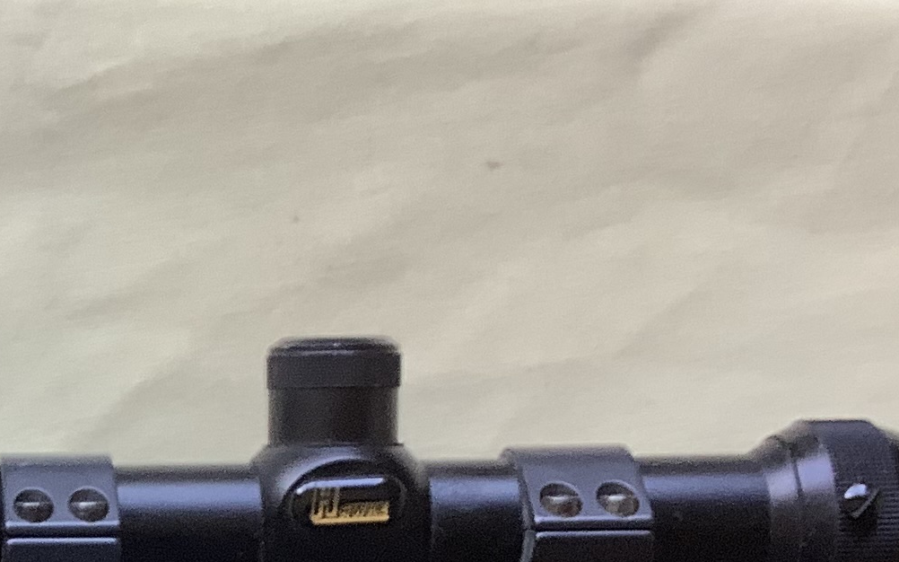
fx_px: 2621
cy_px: 667
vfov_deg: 12.0
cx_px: -199
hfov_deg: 18.4
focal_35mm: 107
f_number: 2.4
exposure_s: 1/50
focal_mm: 3.3
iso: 64
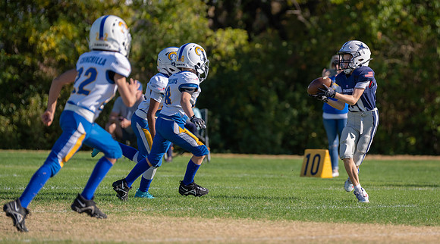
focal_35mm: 308
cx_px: 303
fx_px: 3588
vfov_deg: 3.9
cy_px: 95
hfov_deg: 7.0
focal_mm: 200
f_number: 2.8
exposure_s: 1/2000
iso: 100
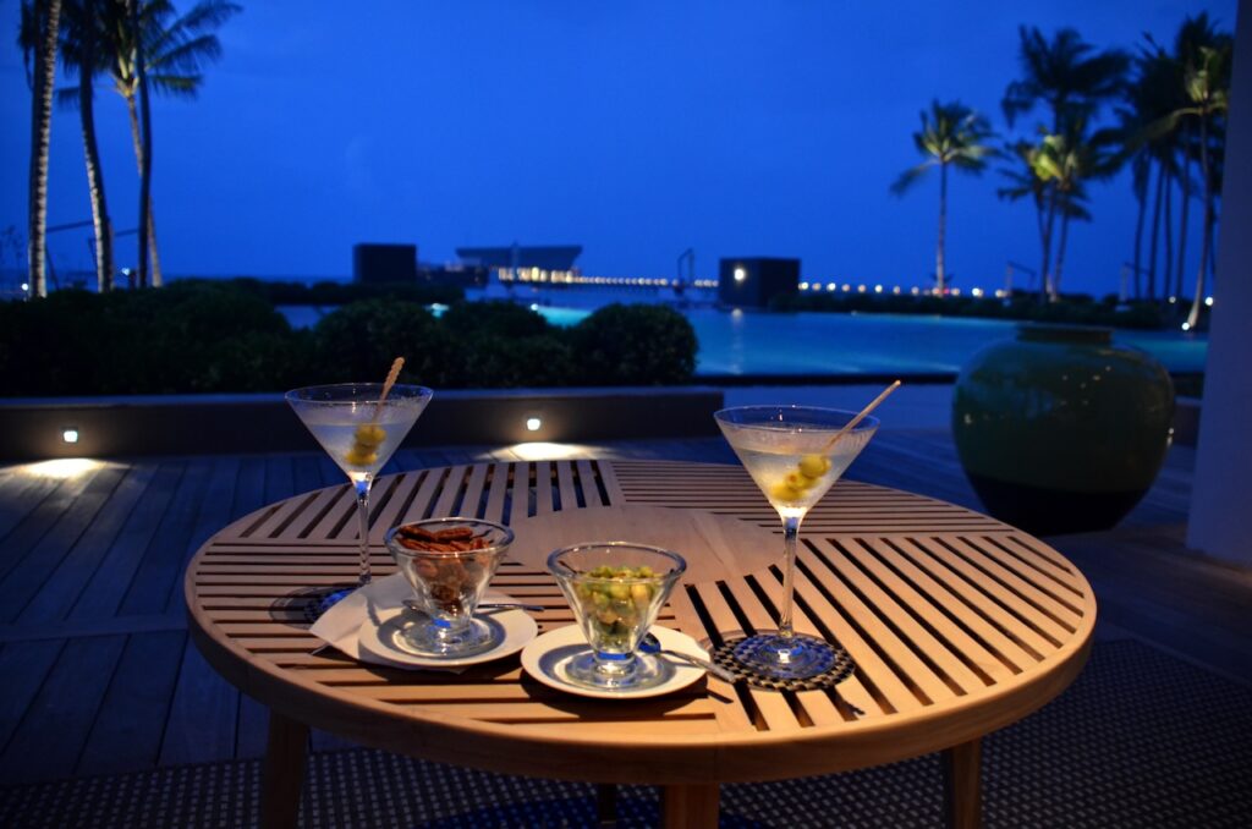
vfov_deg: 47.7
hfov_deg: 67.5
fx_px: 937
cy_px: 414
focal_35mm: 27
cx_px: 626
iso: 1000
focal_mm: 18
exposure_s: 1/4
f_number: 3.5
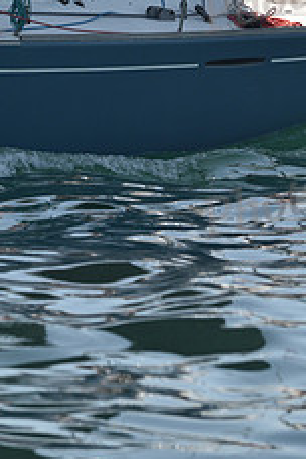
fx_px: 3761
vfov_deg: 6.9
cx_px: 100
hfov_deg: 4.7
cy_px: -95
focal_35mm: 295
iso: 250
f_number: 4.5
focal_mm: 116
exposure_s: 1/800
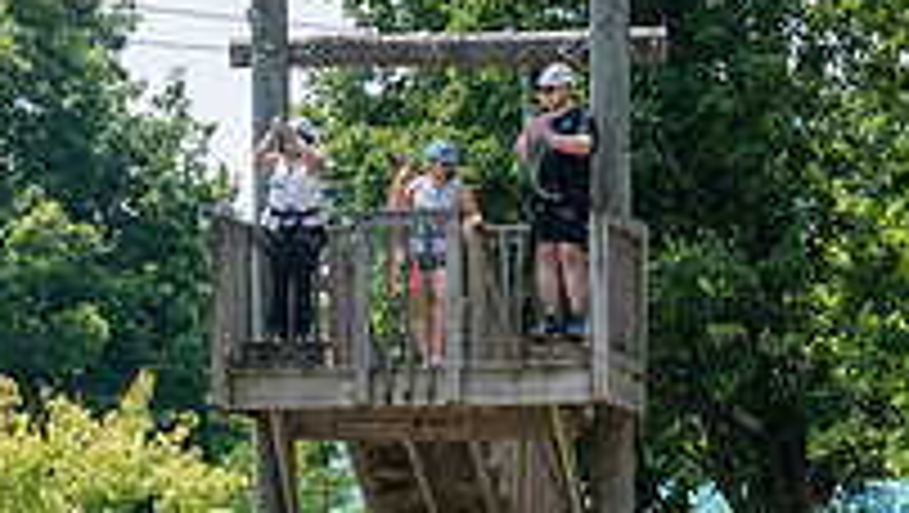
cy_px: 518
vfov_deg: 4.4
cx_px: -50
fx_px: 6730
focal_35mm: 279
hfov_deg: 7.7
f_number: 4.5
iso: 100
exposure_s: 1/400
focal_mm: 93
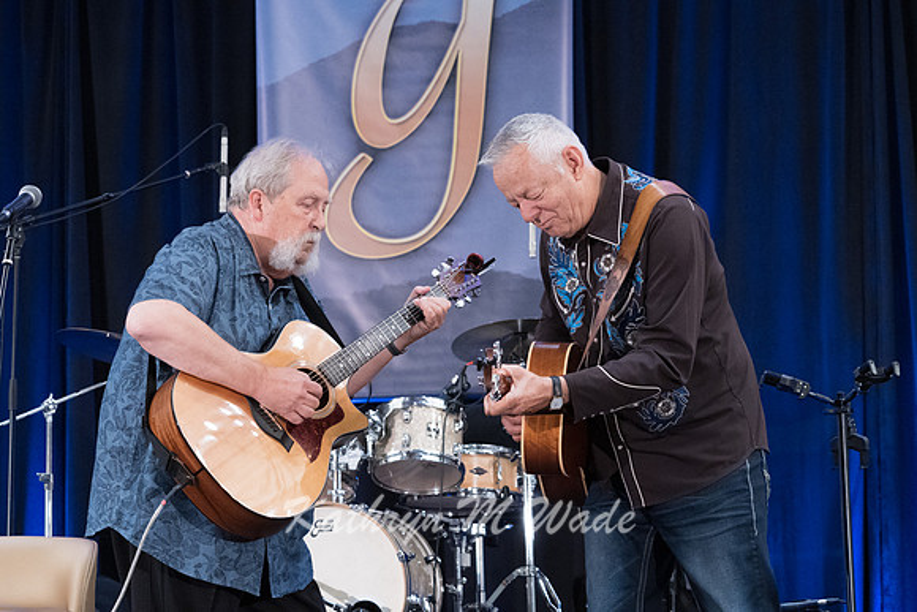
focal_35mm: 94
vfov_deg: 14.6
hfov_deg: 21.7
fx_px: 2395
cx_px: 458
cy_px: 306
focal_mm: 94
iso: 12800
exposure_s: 1/250
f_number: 5.6
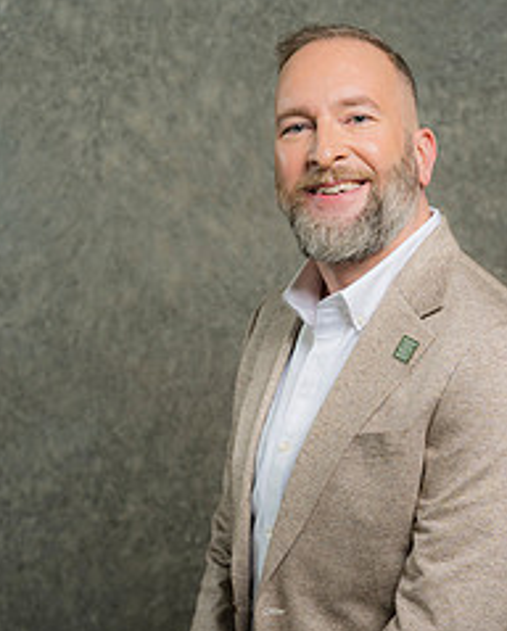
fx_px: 1815
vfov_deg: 19.6
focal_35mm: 97
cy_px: 481
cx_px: 312
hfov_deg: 15.9
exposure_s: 1/160
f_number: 4
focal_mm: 55
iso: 125
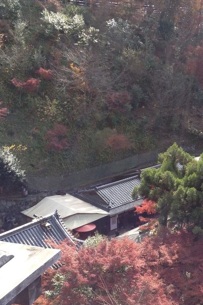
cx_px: 177
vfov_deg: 33.2
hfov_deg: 22.2
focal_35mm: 60
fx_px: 508
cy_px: 195
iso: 64
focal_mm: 4.28
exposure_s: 1/415
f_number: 2.4
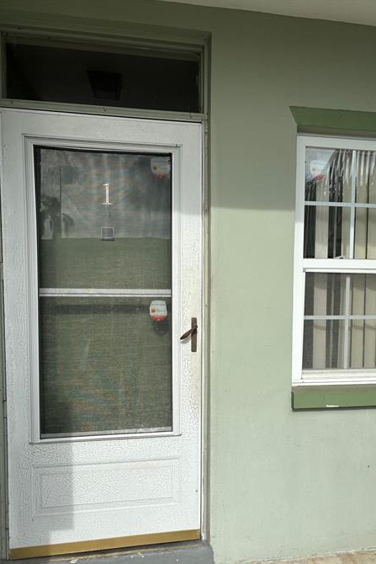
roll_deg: -1.6
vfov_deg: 60.0
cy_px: 322
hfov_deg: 42.2
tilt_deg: -3.7
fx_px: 485
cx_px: 224
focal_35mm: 31
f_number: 1.6
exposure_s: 1/2398
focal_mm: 5.96
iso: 50
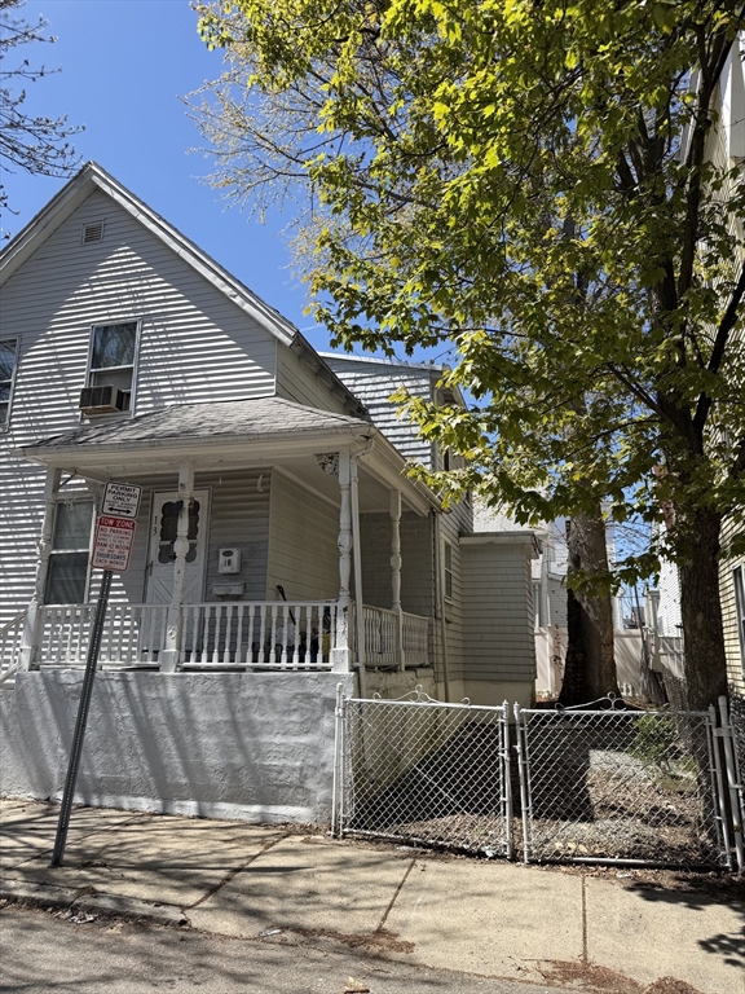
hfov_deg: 56.8
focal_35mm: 24
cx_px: 372
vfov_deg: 71.6
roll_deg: -0.5
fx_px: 689
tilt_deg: +13.1
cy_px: 497
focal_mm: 6.76
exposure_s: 1/3145
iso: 80
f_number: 1.78
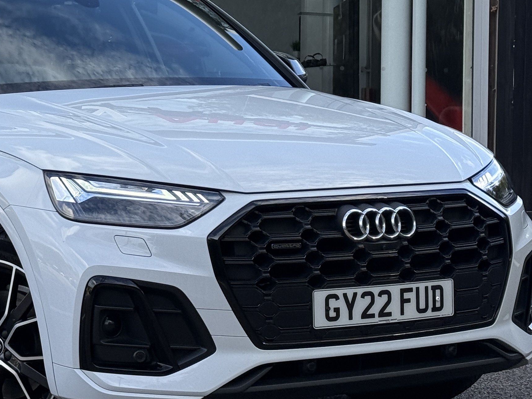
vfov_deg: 13.1
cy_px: 42
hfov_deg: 17.5
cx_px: 129
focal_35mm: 112
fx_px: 1721
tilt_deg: +1.4
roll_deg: +0.0
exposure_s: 1/1330
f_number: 1.78
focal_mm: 6.76
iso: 64
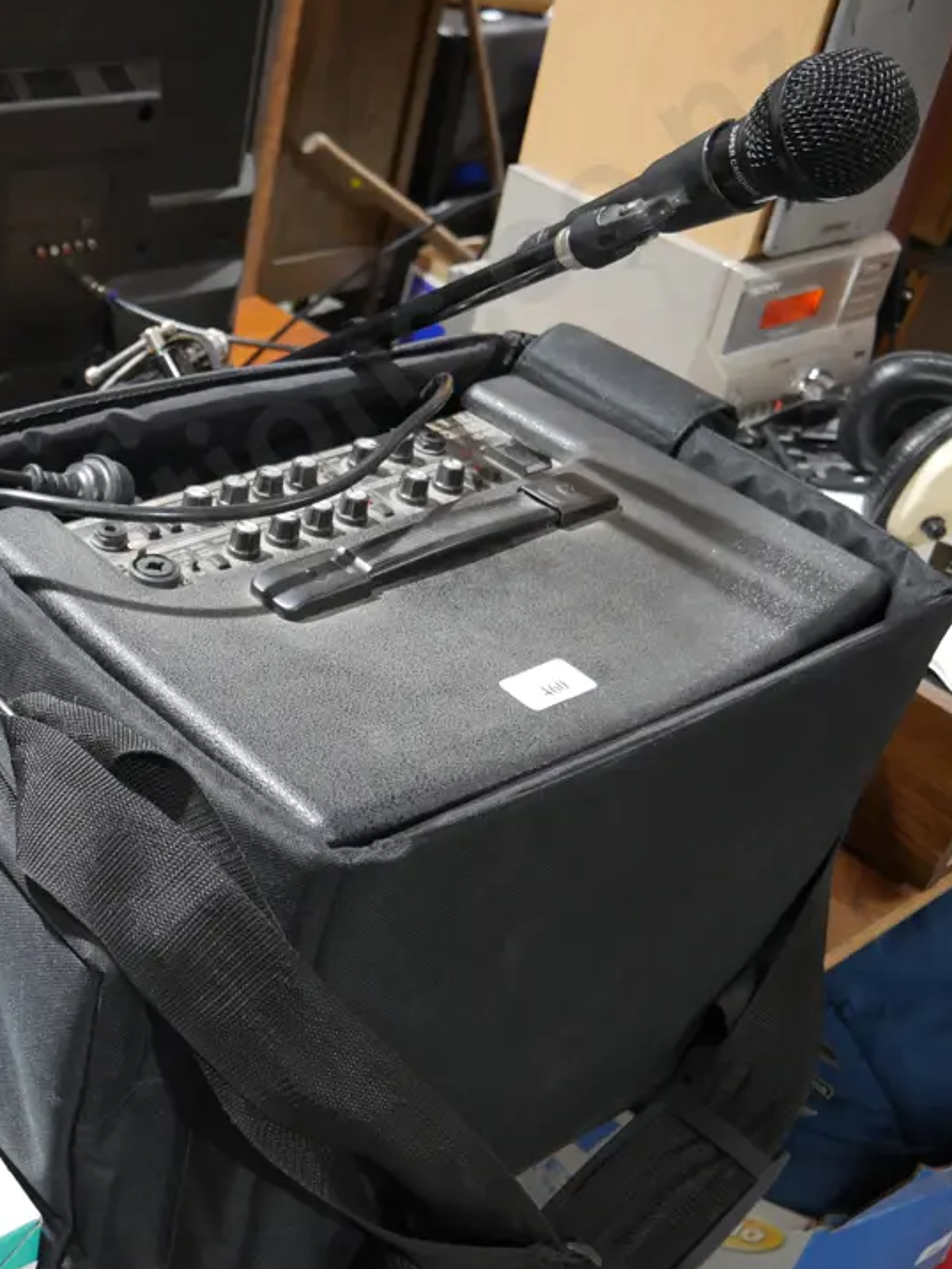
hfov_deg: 33.8
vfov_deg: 46.8
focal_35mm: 40
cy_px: 599
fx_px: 1466
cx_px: 78
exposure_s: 1/60
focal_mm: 14
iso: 800
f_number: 3.5
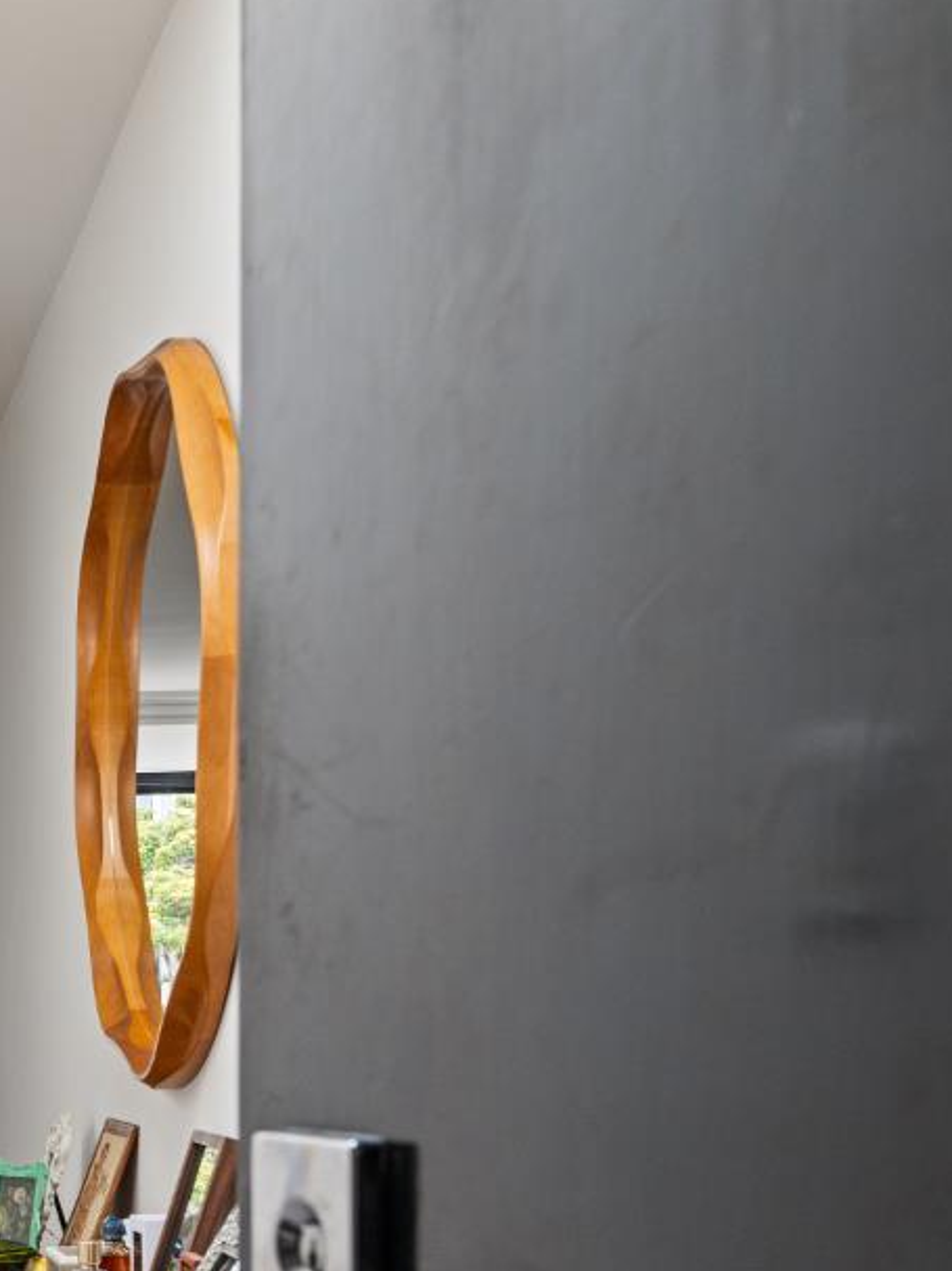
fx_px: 2091
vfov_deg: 32.9
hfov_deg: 23.1
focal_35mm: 57
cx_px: -245
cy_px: 999
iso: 640
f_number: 8
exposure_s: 1/13
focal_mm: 24
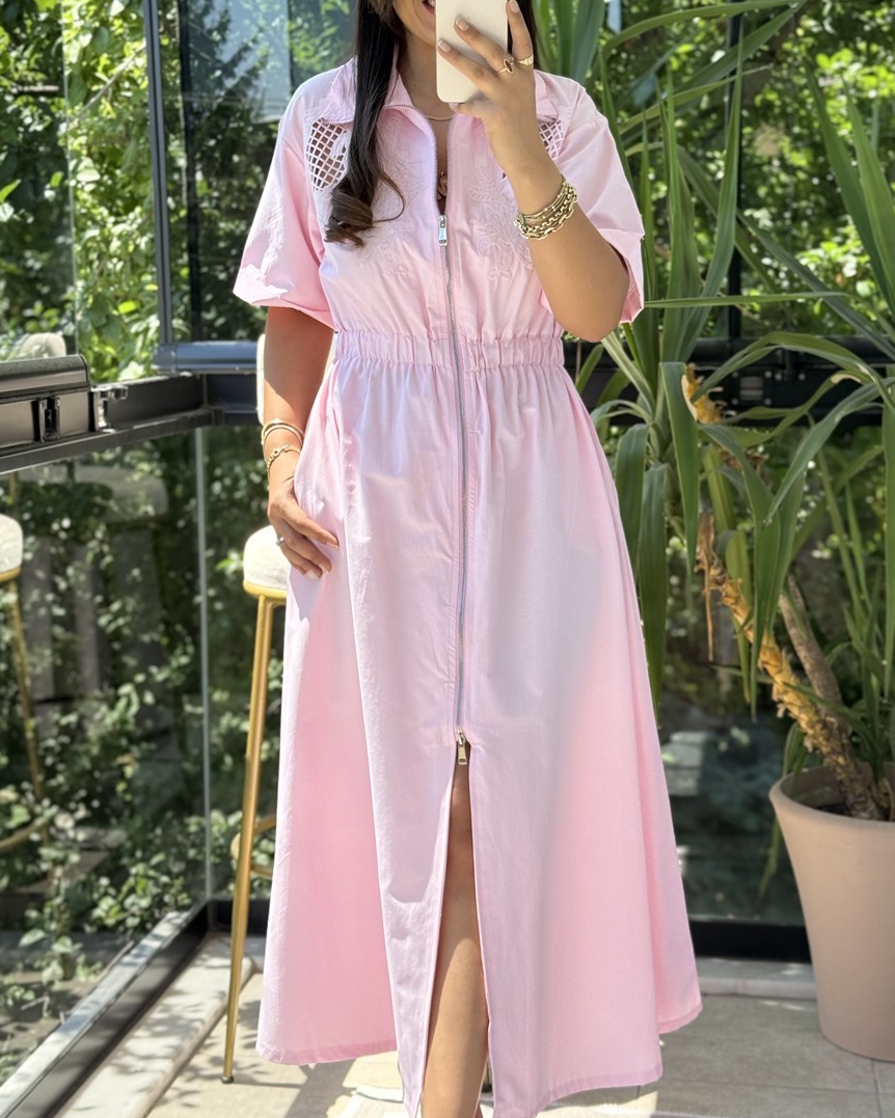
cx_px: 490
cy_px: 462
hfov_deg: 26.2
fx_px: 1920
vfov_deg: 32.4
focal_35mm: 58
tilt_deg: -23.4
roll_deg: +0.2
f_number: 1.78
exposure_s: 1/422
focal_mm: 6.76
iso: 64
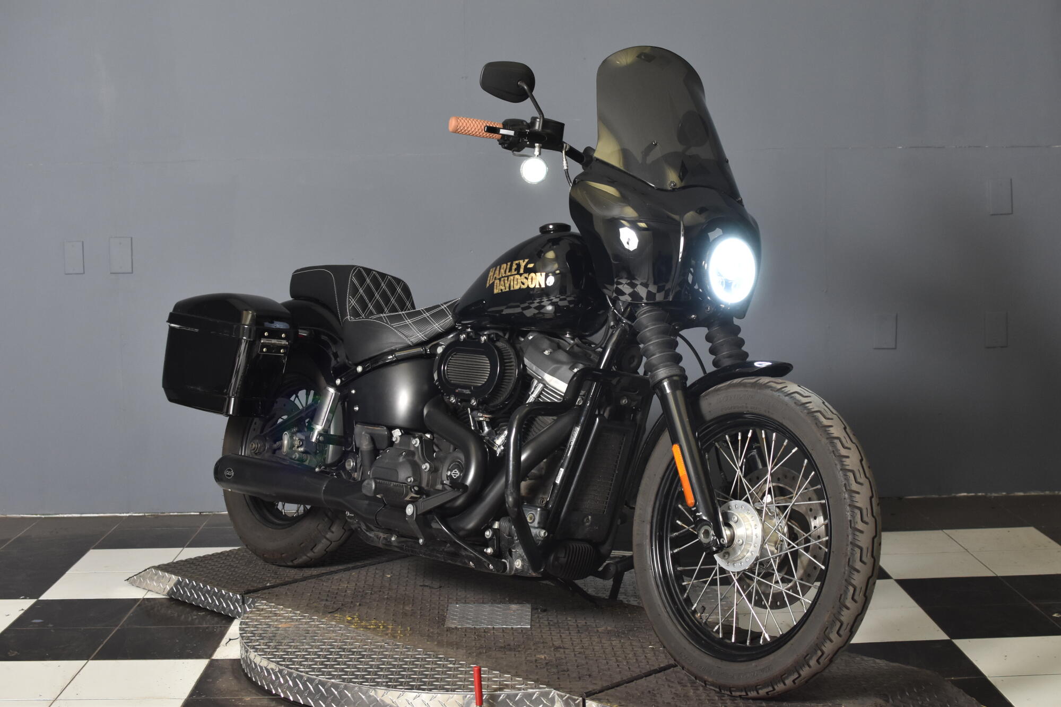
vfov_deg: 25.7
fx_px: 1547
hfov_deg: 37.9
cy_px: 354
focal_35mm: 52
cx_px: 530
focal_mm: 35
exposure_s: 1/160
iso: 800
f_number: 4.5
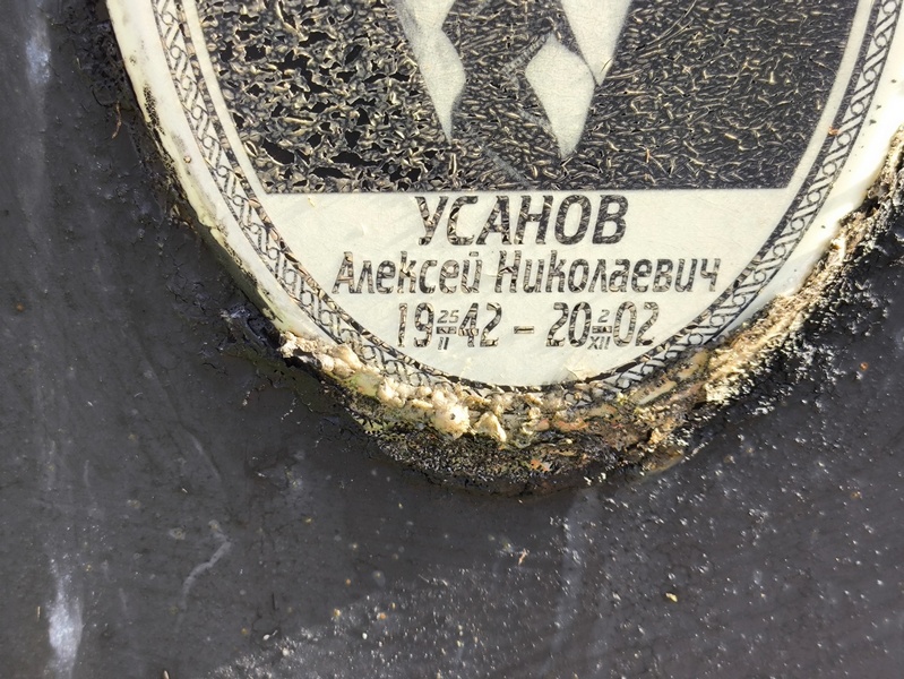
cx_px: 452
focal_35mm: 50
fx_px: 1306
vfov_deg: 29.1
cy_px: 340
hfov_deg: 38.2
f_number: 1.7
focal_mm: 4.71
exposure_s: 1/127
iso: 50
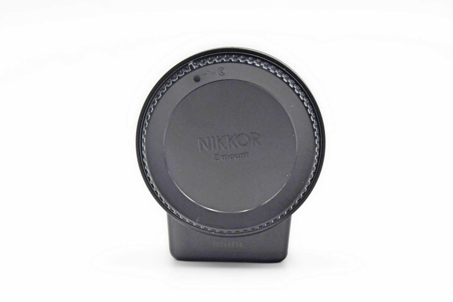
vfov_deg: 13.0
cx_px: 226
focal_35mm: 105
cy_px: 151
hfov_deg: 19.5
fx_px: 1321
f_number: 8
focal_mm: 70
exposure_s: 1/160
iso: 1600
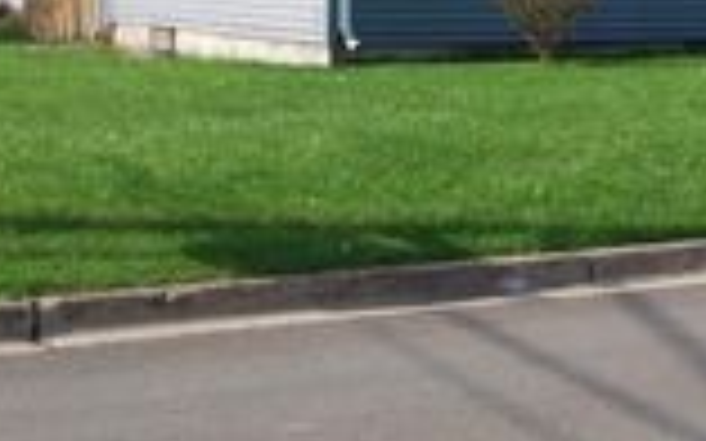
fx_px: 1974
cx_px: 980
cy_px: -25
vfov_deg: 12.5
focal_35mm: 103
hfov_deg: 18.5
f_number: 7.1
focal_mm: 21
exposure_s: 1/200
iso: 100
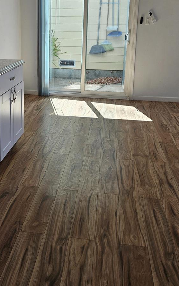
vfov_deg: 47.3
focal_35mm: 41
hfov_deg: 31.0
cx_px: 61
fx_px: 320
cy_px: 91
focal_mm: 5.4
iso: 25
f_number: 1.8
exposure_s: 1/120
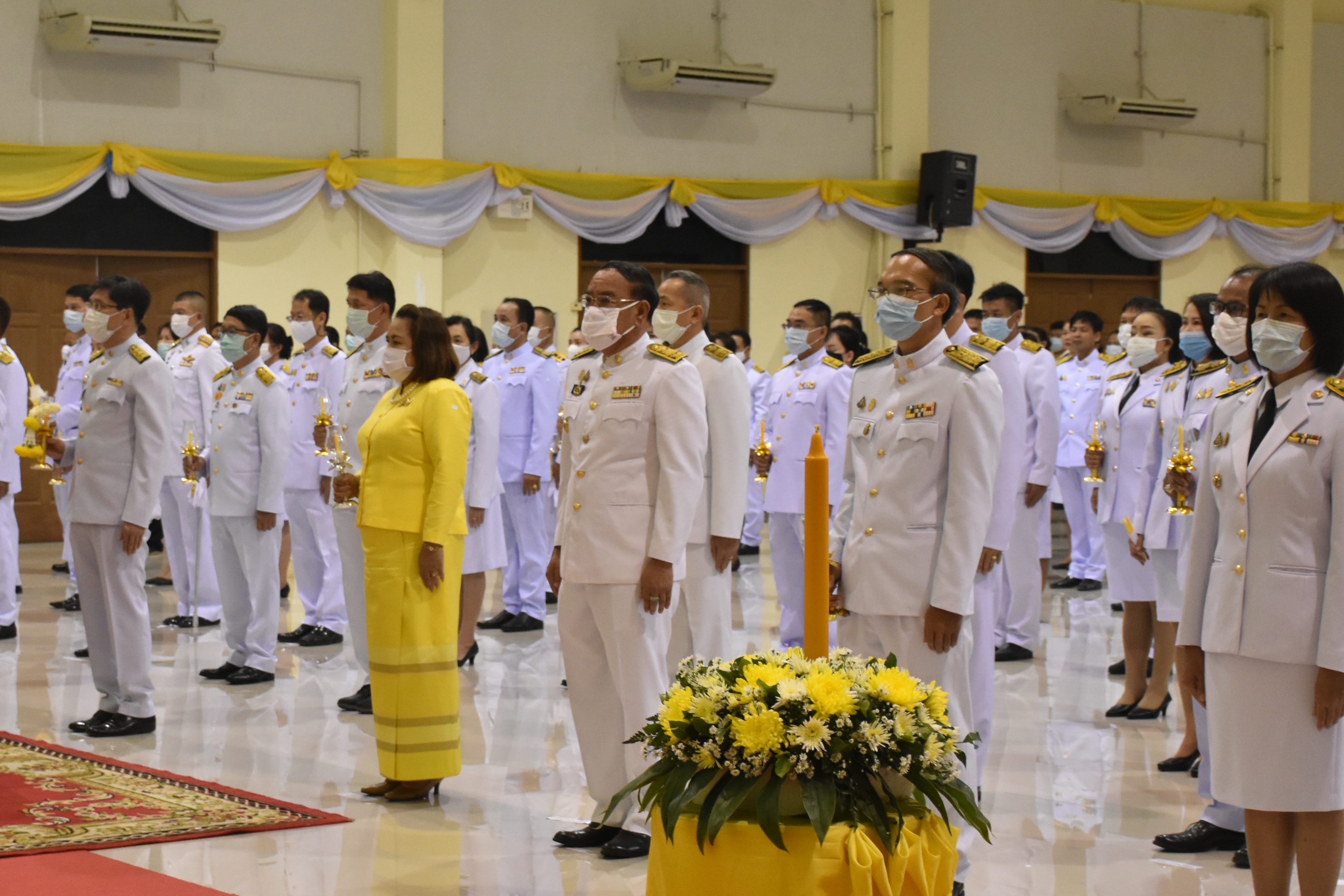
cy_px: 501
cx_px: 508
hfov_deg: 27.3
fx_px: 2763
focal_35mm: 74
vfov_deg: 18.4
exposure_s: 1/80
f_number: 4.5
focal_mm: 34
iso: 2000
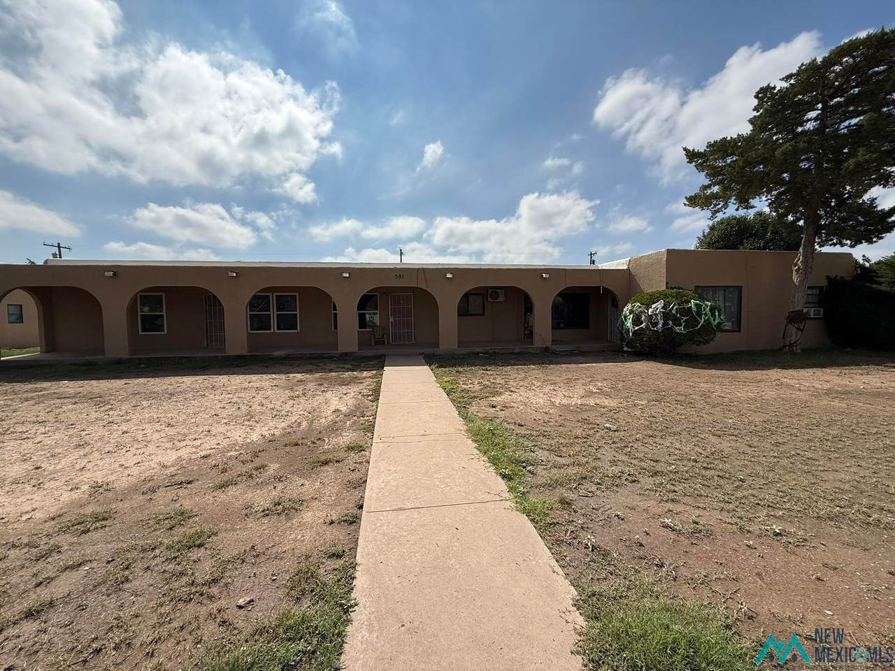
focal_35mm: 14
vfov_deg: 85.7
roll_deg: +0.5
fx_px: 362
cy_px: 336
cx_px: 448
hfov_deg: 102.1
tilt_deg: -2.7
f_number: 2.2
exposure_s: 1/5155
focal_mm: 2.22
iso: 50
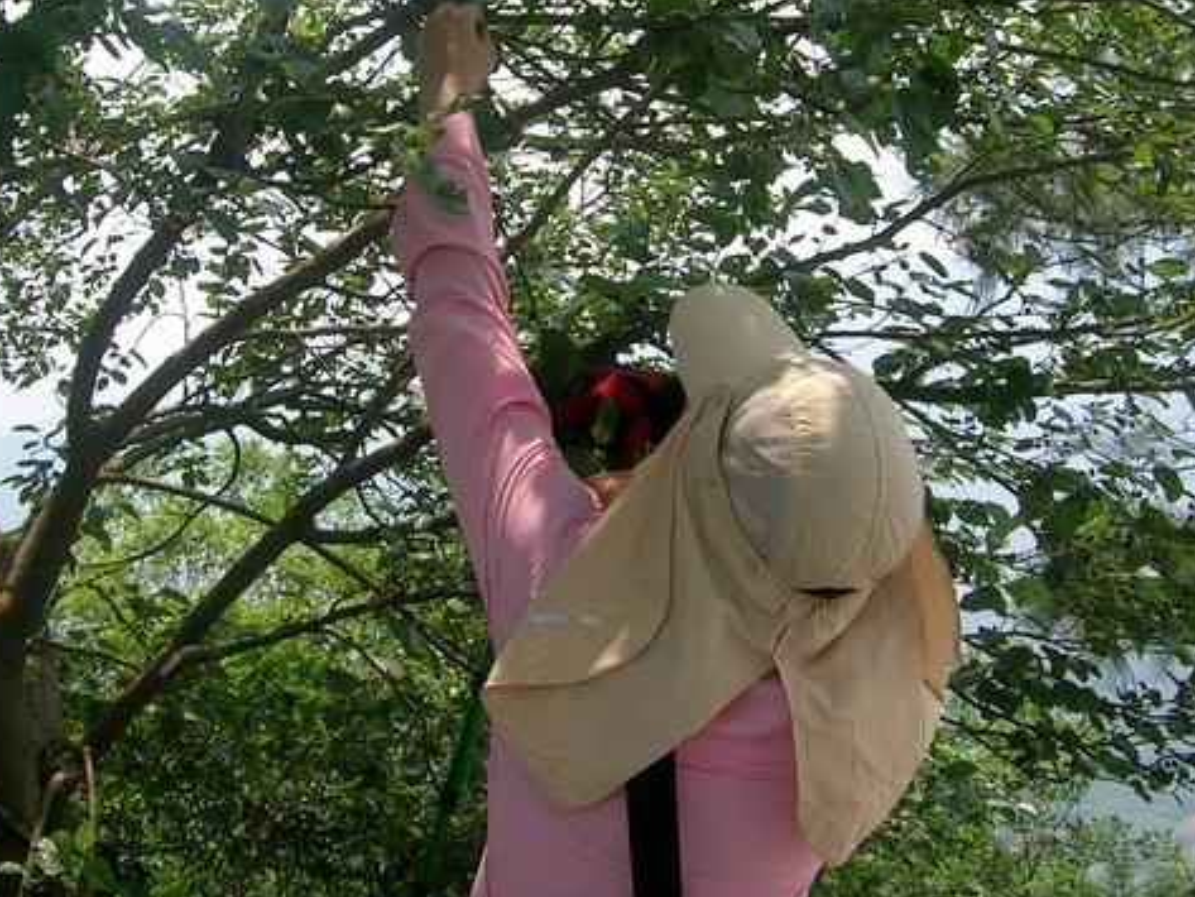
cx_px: 544
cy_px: 349
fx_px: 1830
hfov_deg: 36.1
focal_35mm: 53
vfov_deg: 27.5
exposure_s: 1/266
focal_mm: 5.4
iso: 50
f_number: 4.8
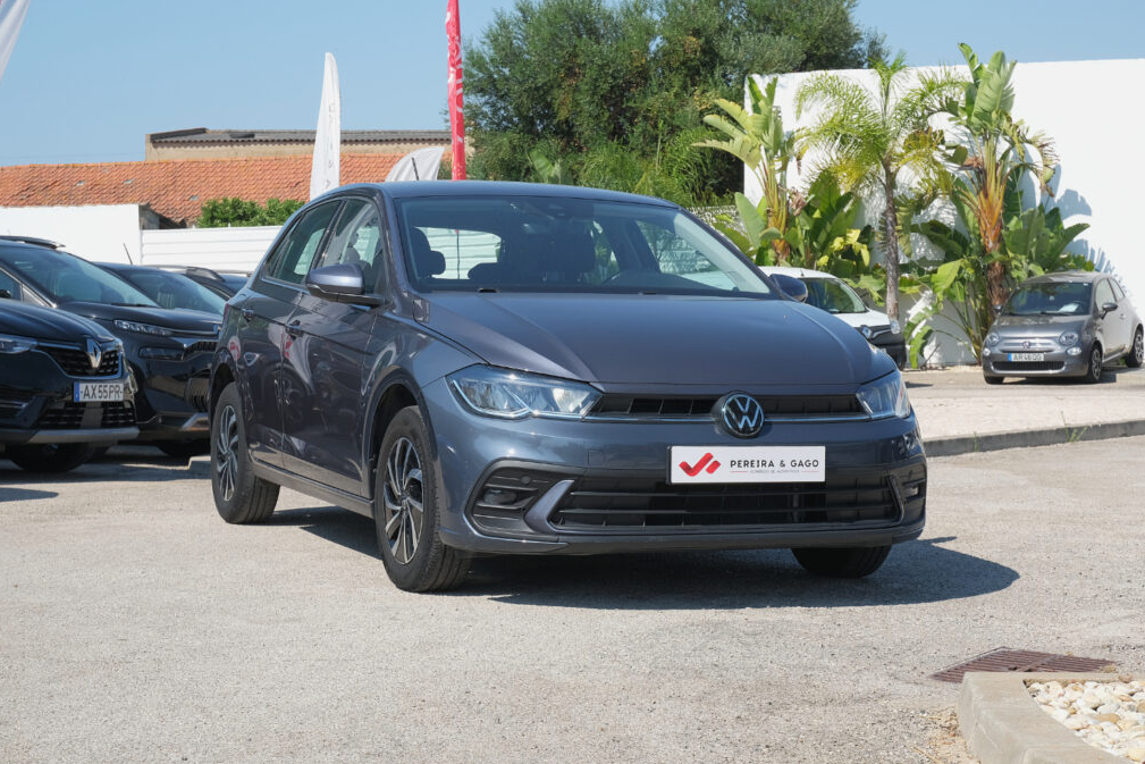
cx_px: 574
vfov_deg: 20.0
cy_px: 385
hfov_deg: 29.7
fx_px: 2163
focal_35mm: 68
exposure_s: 1/200
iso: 160
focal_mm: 44.5
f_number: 9
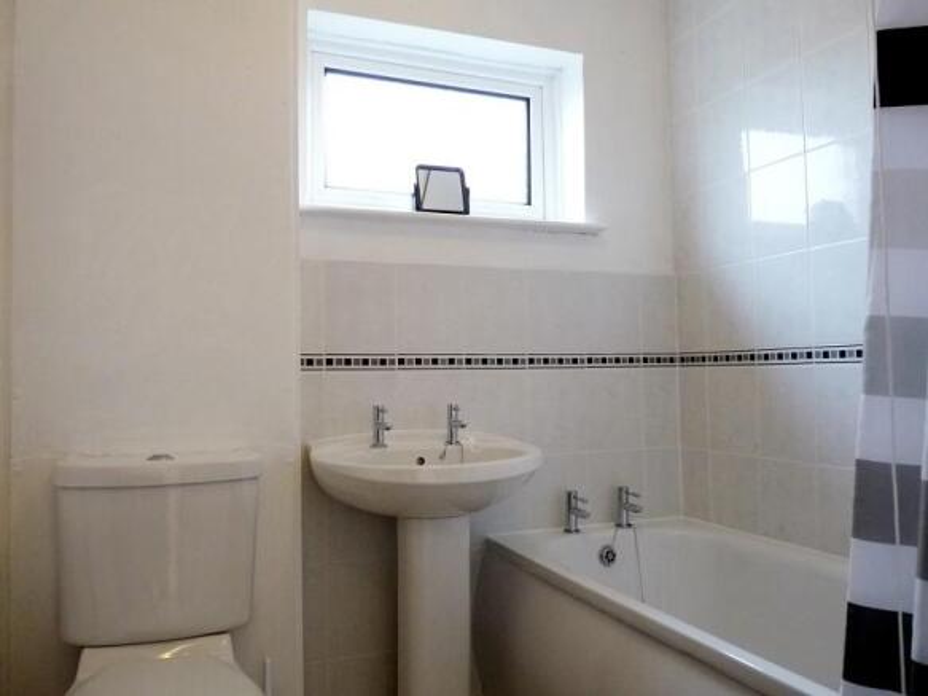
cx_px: 464
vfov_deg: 51.3
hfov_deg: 65.3
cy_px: 348
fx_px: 724
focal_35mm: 27
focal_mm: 4.8
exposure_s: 1/30
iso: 400
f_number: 2.8
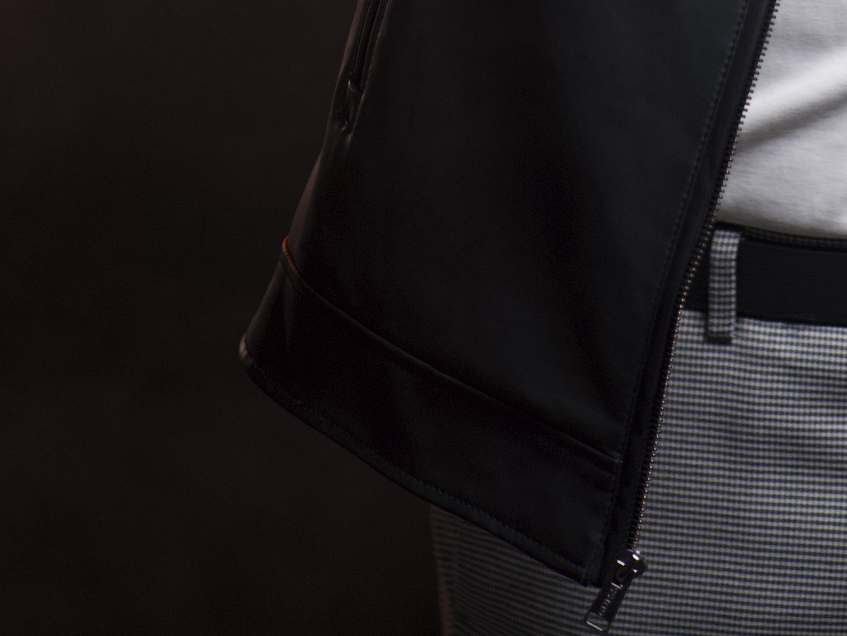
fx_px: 7219
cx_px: 910
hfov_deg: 6.7
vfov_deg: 5.0
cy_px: -601
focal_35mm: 295
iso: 640
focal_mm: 85
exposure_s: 1/400
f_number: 1.8
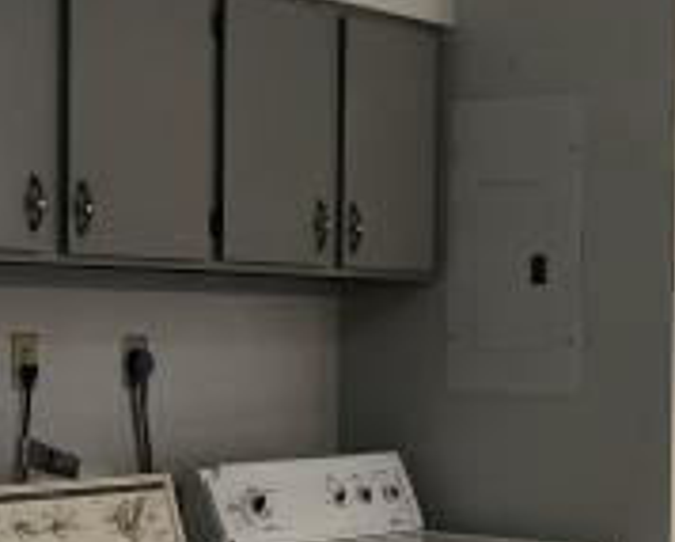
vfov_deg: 15.7
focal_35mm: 98
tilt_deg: -0.8
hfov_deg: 19.2
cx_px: 599
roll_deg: -1.2
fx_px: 1961
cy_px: 383
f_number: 1.8
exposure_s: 1/20
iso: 40
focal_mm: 4
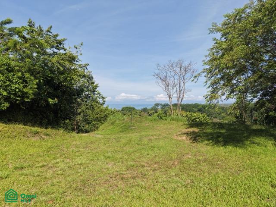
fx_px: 191
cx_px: 138
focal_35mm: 24
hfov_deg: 71.6
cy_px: 104
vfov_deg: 56.8
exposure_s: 1/5000
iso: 240
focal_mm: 8.67
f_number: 1.8
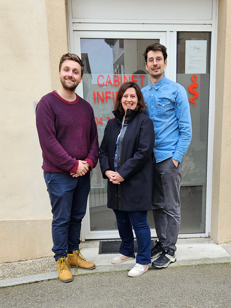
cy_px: 154
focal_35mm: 23
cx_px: 116
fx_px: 205
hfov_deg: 58.9
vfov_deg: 73.9
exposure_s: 1/187
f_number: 1.8
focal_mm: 5.4
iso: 25
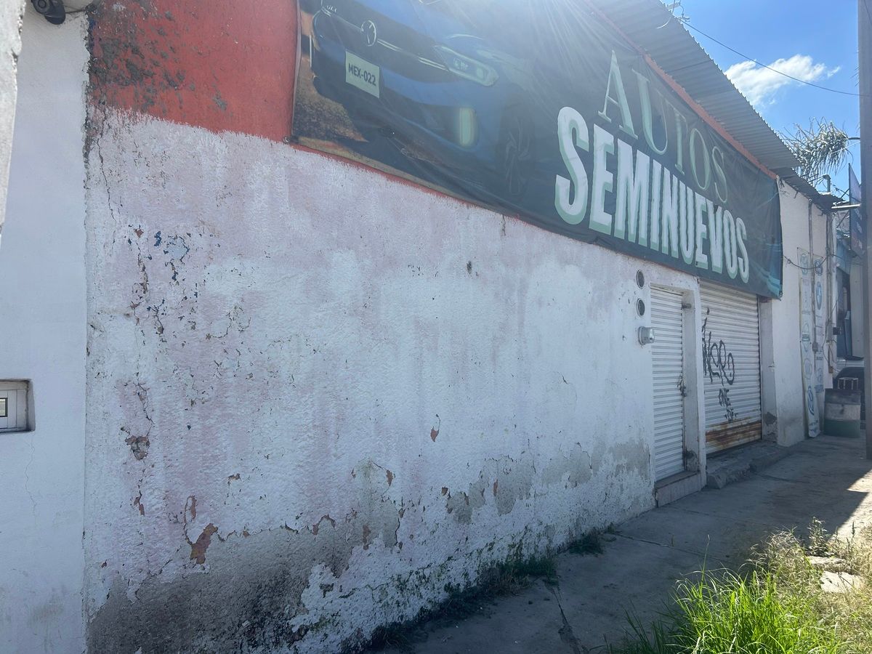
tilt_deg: +3.5
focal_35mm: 26
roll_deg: +2.5
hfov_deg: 67.3
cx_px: 436
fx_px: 655
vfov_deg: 53.1
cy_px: 327
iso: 50
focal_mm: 5.7
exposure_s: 1/2915
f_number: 1.5
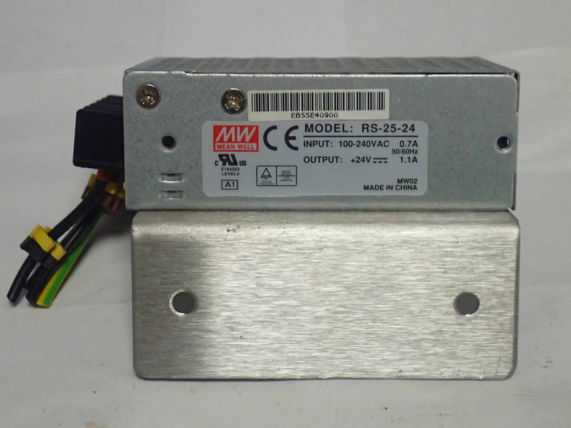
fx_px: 1155
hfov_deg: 27.8
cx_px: 286
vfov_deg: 21.0
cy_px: 214
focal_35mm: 70
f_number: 4
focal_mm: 12.6
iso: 800
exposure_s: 1/100
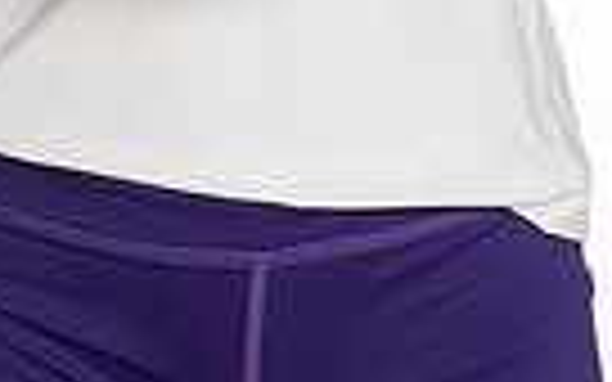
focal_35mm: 223
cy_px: -580
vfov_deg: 5.6
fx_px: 3719
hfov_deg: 9.4
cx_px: 232
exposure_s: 1/250
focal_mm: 44
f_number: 8
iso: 800
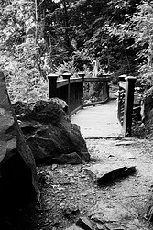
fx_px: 274
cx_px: 95
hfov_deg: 31.0
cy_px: 193
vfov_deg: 42.8
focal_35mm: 43
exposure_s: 1/10
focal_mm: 24
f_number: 13
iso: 400
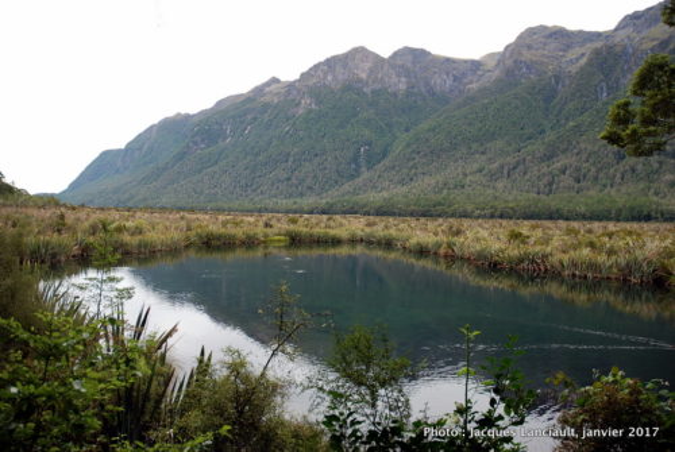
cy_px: 226
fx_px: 507
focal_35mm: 27
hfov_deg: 67.3
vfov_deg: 48.1
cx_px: 338
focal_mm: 18
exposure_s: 1/50
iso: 100
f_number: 3.5
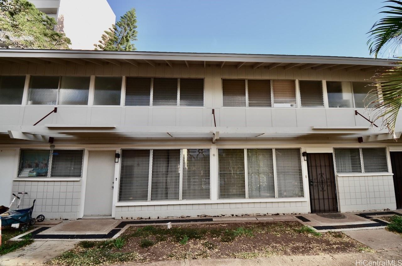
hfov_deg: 100.5
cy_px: 133
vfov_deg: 77.1
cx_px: 201
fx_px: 167
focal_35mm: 15
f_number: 9
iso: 400
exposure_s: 1/125
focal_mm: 10
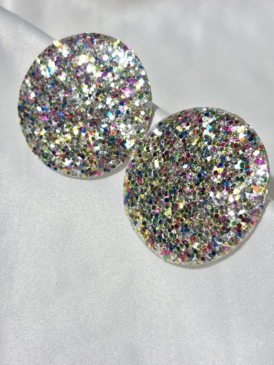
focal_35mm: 52
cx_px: 137
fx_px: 549
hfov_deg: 28.0
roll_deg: +9.4
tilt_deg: -42.9
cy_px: 182
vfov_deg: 36.8
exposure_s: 1/251
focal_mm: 5.96
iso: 32
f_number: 1.6
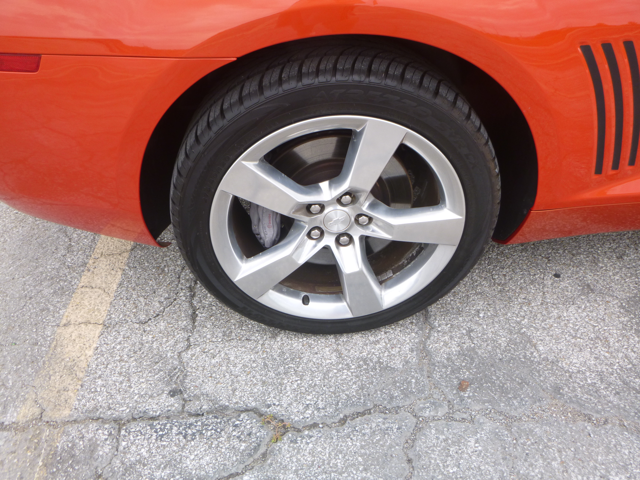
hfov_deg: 69.4
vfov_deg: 54.9
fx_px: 462
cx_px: 320
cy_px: 240
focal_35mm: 25
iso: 100
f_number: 3.9
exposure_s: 1/80
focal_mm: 4.5
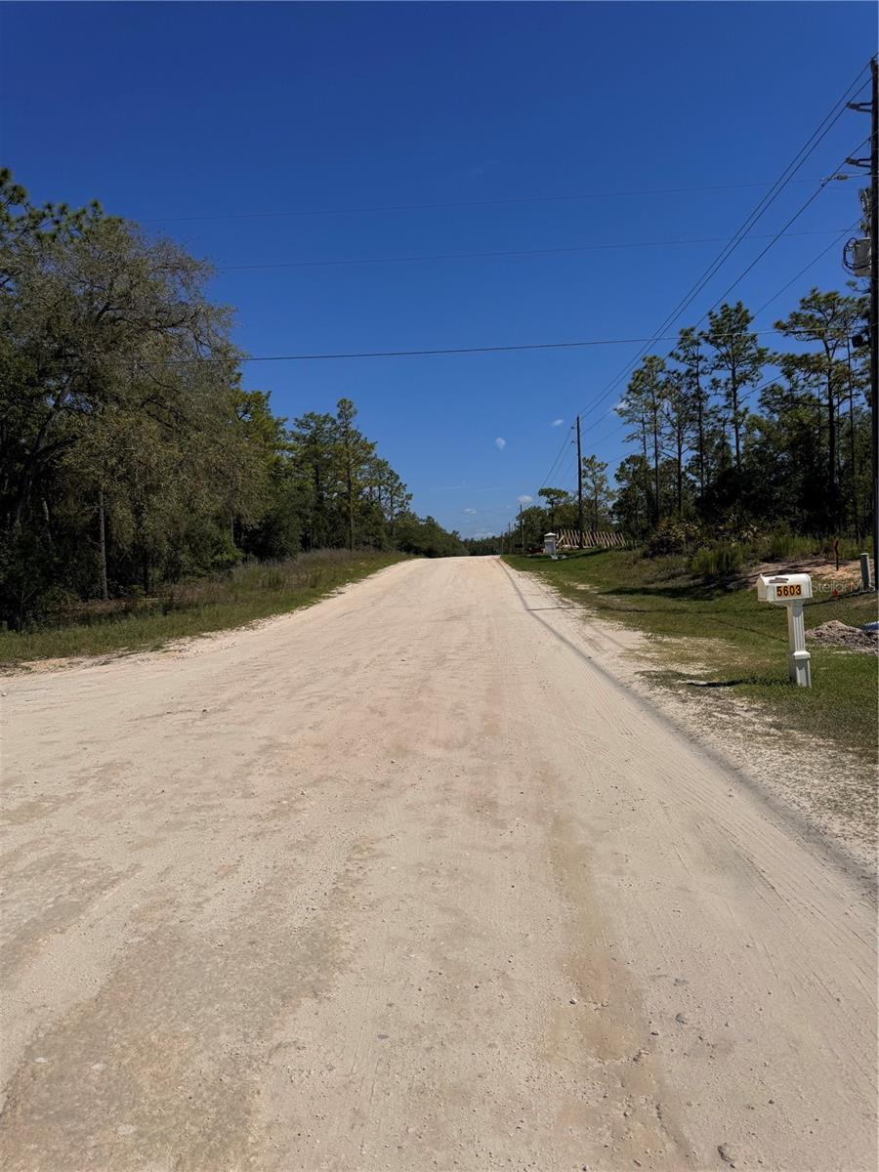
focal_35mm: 24
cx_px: 440
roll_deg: +1.1
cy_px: 586
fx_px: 813
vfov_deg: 71.6
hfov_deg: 56.8
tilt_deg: -2.4
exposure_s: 1/12346
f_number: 1.78
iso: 64
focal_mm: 6.76
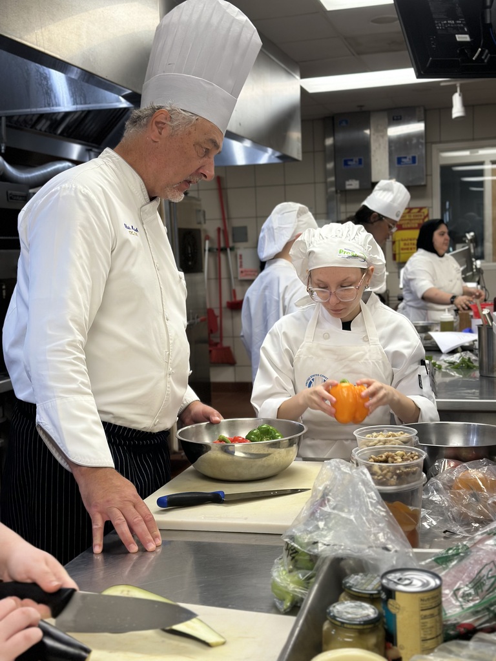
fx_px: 917
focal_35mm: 48
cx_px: 248
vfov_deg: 39.7
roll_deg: +0.8
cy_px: 330
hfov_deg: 30.3
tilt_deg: -4.2
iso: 100
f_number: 1.78
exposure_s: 1/170
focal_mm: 6.86
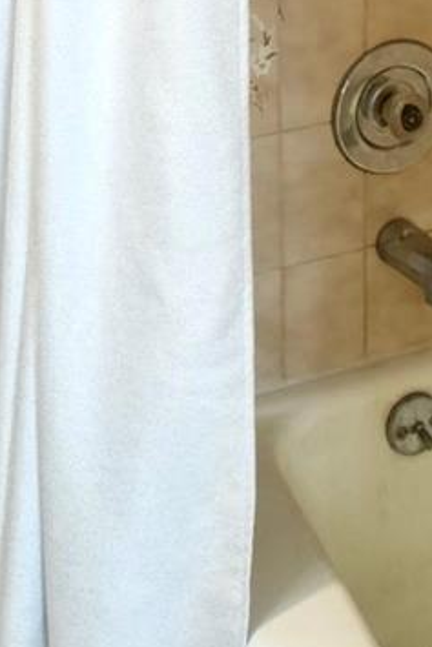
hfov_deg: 13.9
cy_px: -171
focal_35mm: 98
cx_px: 376
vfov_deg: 19.4
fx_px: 1762
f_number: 4
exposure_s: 1/160
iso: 1250
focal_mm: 29
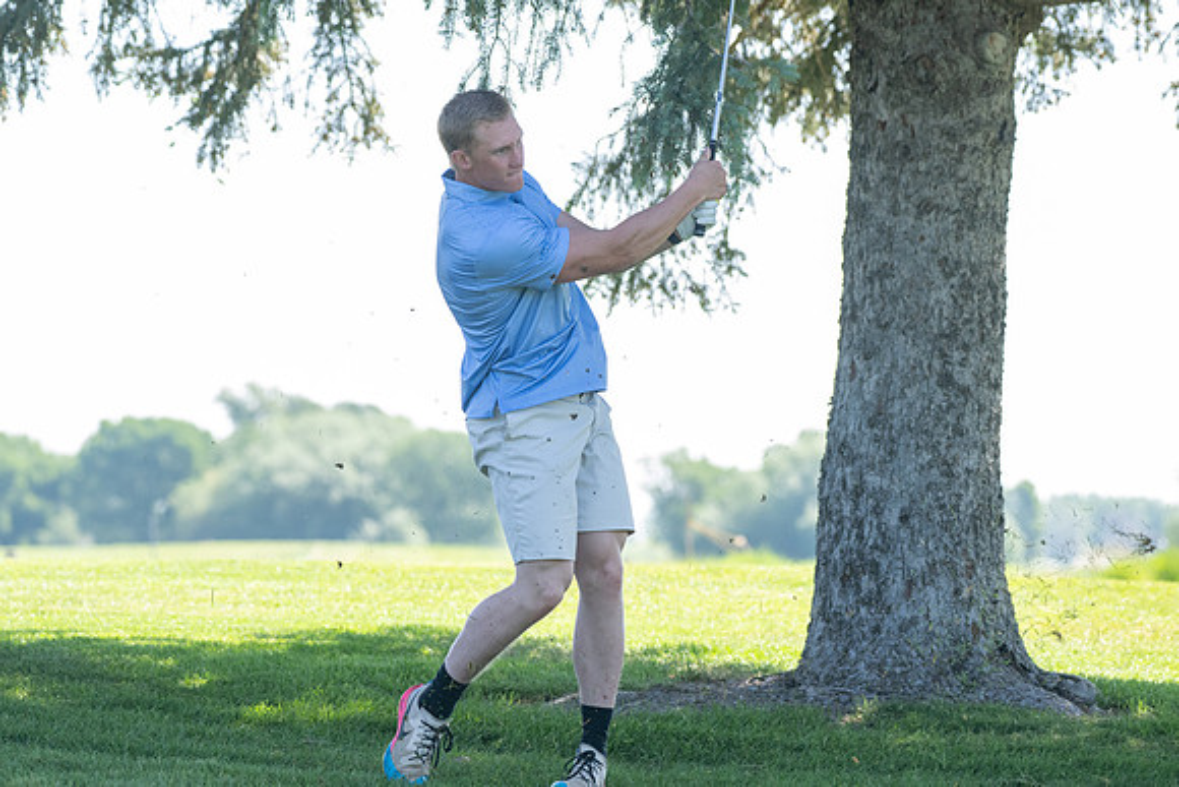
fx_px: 6551
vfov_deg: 6.9
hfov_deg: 10.3
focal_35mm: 200
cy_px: 394
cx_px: 590
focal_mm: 200
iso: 1250
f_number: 5.6
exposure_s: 1/800
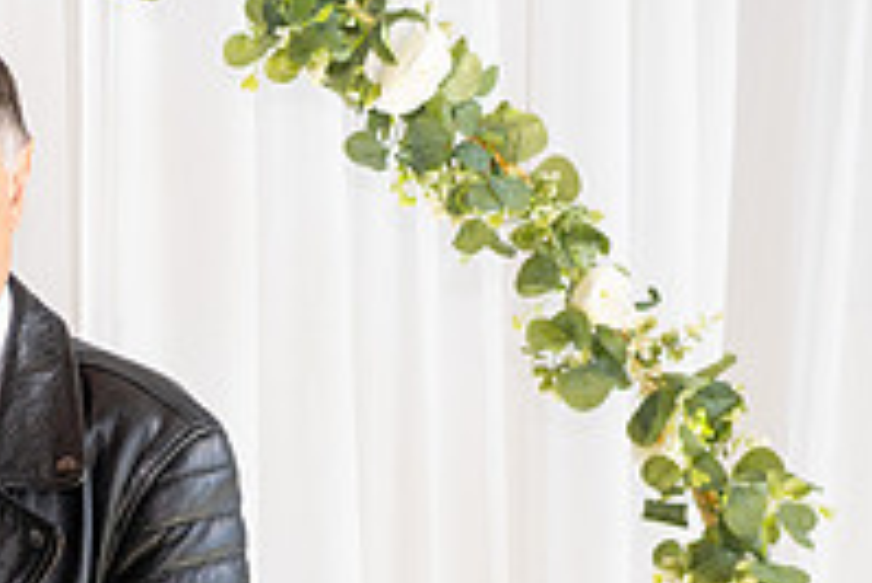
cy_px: 519
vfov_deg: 19.2
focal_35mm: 70
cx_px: -320
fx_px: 1697
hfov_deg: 24.4
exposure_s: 1/125
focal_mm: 24
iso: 250
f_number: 4
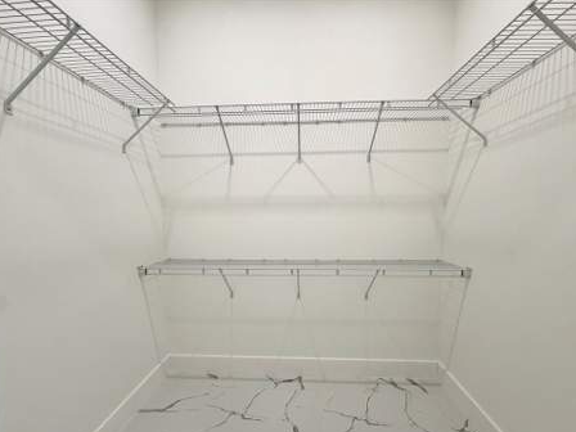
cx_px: 294
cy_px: 229
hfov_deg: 98.2
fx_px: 250
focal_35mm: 15
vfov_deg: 81.7
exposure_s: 1/120
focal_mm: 2.22
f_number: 2.2
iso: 160
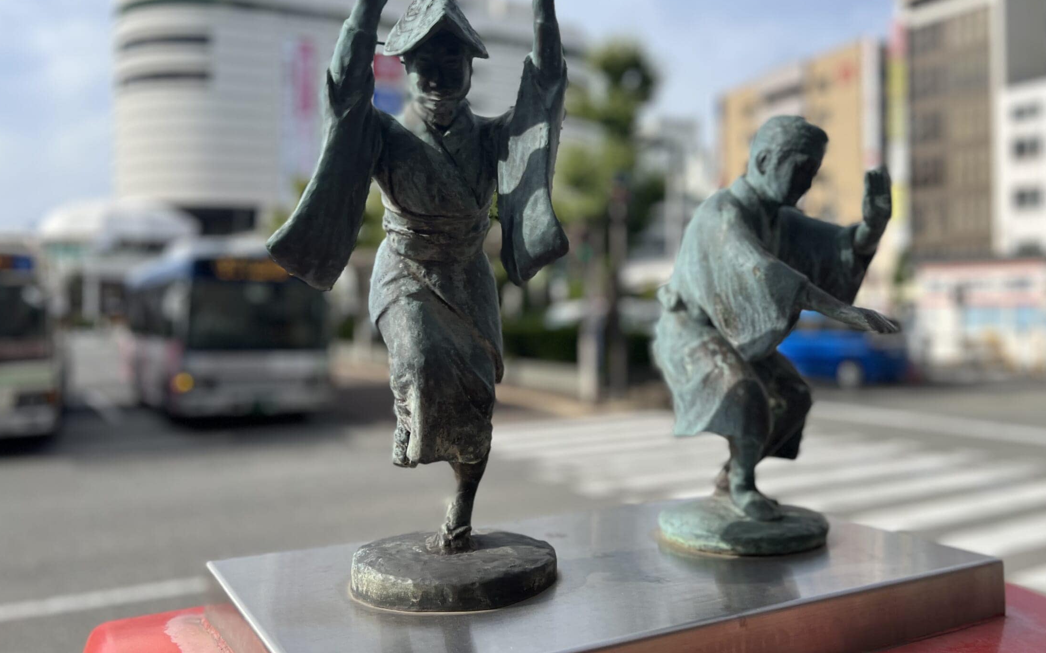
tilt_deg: +1.0
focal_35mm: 32
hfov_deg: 59.4
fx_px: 912
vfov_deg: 39.4
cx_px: 601
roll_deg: +0.6
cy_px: 290
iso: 50
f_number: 1.5
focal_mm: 5.7
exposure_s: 1/3460
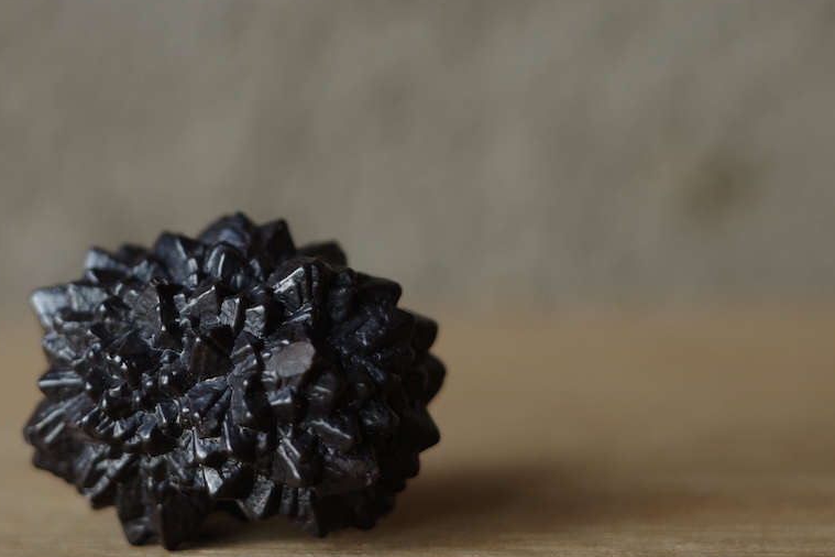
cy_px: 184
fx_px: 1832
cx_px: 232
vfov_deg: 17.2
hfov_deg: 25.4
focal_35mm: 79
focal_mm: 26
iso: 200
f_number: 2.8
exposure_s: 1/100
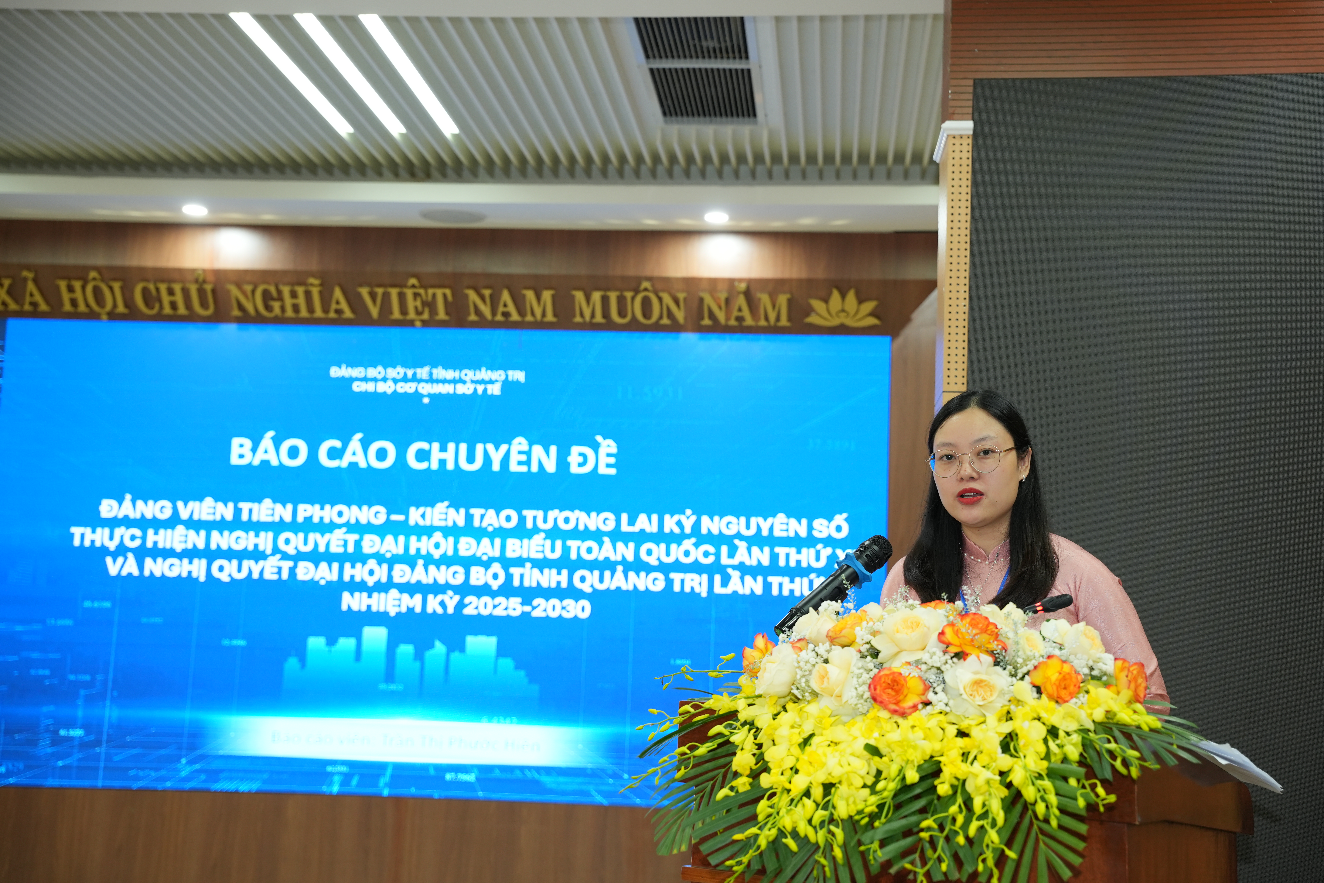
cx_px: 662
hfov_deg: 42.7
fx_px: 1695
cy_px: 442
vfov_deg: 29.2
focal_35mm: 46
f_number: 3.5
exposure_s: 1/100
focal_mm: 46.1
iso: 800
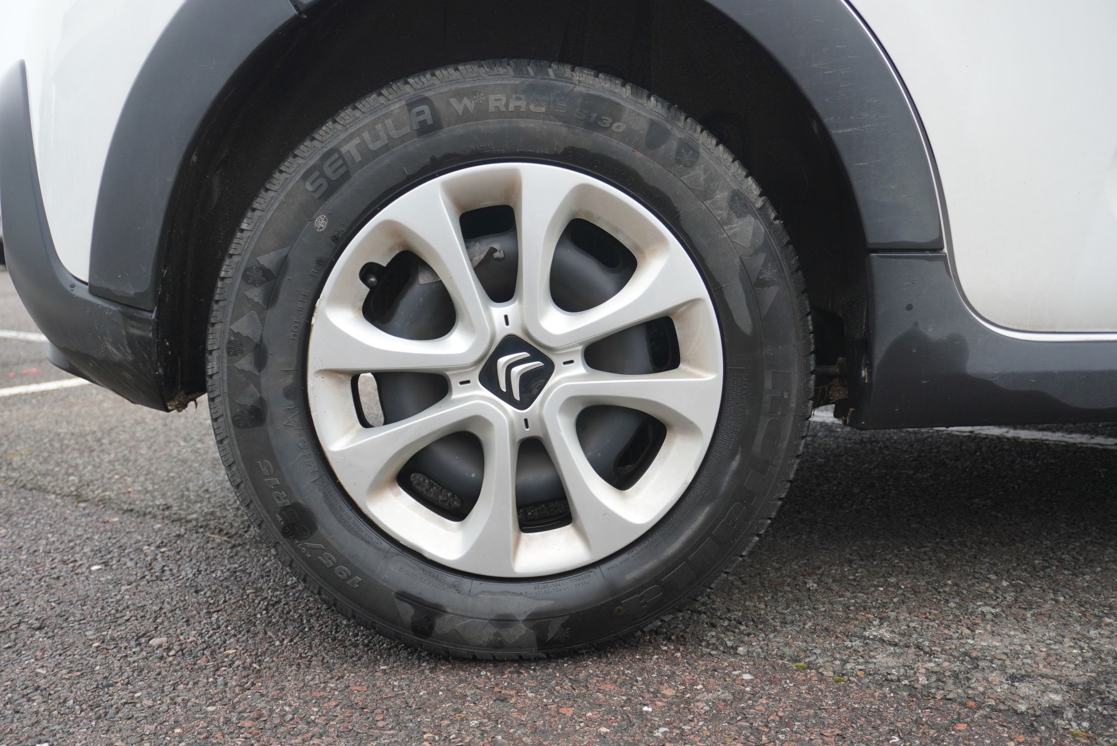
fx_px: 1164
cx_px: 558
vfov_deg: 35.5
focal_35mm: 38
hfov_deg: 51.3
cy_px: 373
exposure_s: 1/40
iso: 250
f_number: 4.5
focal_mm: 25
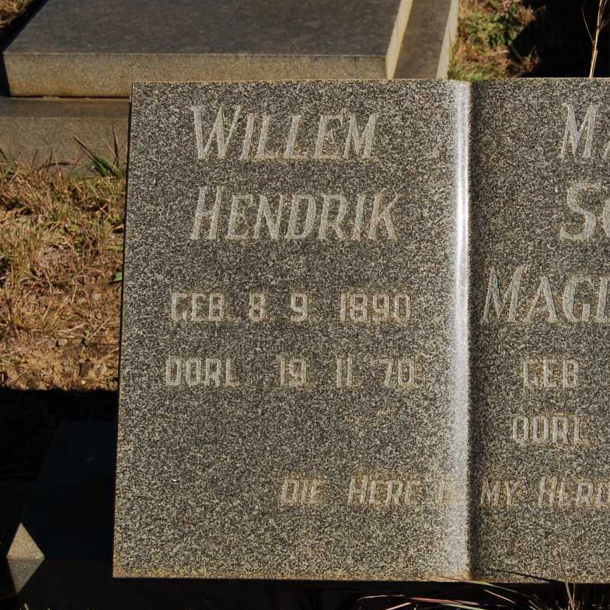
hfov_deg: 23.1
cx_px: 459
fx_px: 1475
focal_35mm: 74
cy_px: 303
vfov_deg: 23.4
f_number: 6.3
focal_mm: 38
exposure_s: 1/800
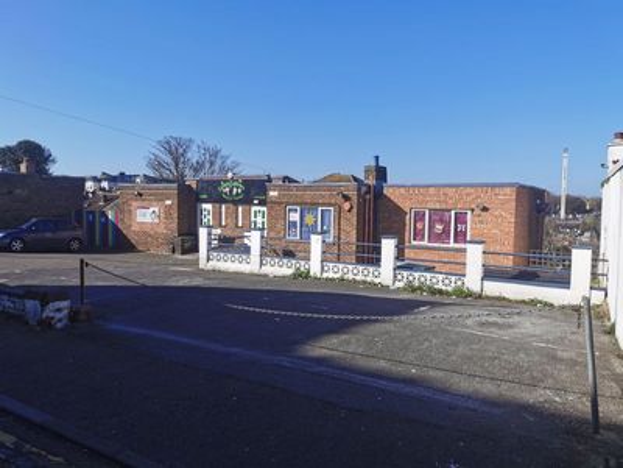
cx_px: 312
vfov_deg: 51.4
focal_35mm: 27
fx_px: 486
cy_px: 234
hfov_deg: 65.3
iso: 50
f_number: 1.6
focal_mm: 5.56
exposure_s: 1/4386
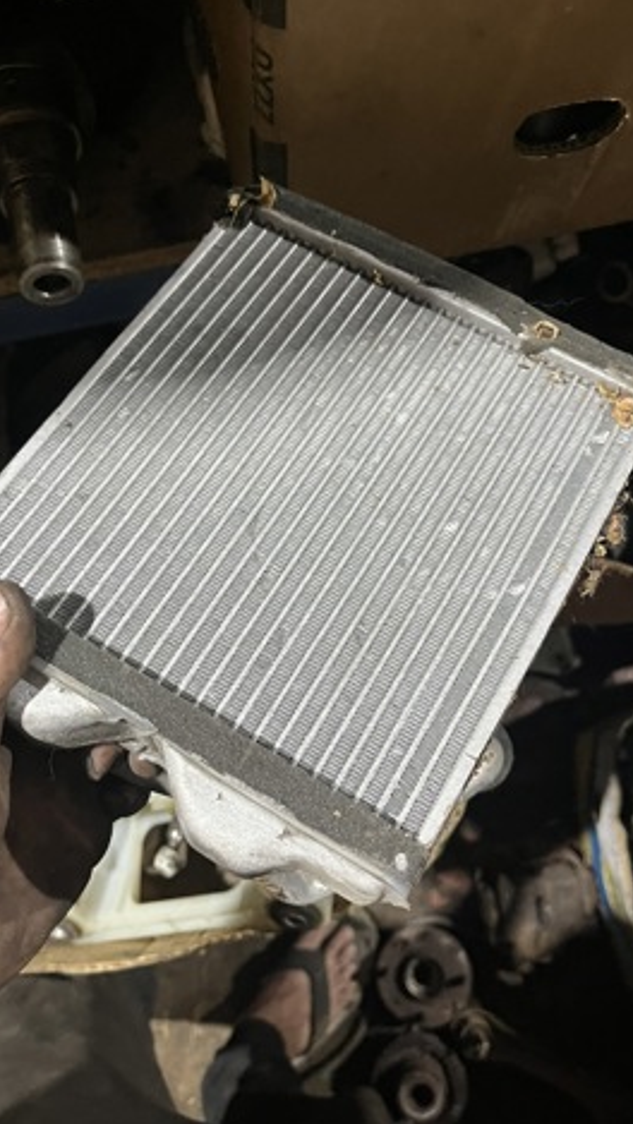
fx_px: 865
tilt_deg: -73.3
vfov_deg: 66.1
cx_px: 276
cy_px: 563
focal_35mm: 29
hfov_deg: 40.1
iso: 320
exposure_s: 1/50
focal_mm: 5.1
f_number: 1.6
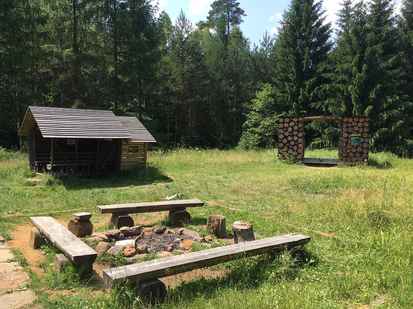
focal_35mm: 29
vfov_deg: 48.2
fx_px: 346
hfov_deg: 61.7
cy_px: 154
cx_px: 206
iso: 25
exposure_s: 1/718
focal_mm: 4.15
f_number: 2.2
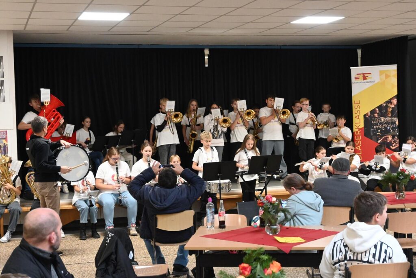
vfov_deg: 24.4
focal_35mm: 56
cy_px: 139
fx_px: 641
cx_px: 208
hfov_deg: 35.9
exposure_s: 1/60
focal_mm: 37
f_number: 5.3
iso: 5000
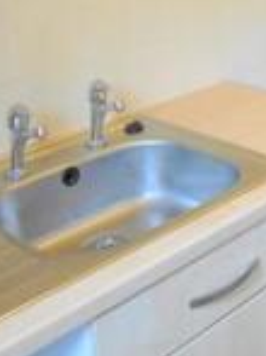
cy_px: 21
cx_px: 345
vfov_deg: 28.8
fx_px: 657
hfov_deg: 20.9
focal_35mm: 64
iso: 400
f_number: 4
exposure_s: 1/15
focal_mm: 10
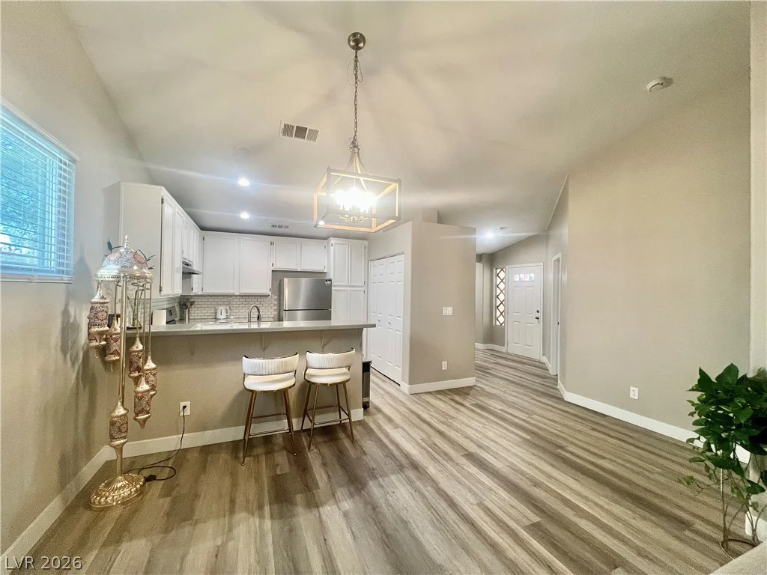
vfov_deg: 89.9
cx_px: 384
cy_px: 288
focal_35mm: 13
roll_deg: -0.7
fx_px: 288
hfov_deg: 106.2
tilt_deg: +0.8
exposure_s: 1/120
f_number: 1.8
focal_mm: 1.57
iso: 200
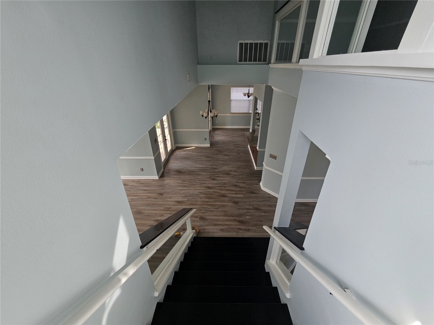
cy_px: 162
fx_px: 163
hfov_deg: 106.2
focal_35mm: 13
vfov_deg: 89.9
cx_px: 217
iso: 50
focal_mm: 2.2
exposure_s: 1/147
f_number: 2.2
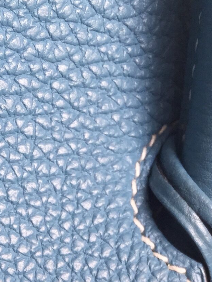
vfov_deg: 19.0
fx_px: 735
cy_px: 426
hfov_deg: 16.2
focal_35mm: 90
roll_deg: -4.8
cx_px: 10
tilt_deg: -28.2
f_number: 2.2
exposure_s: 1/203
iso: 32
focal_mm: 4.15
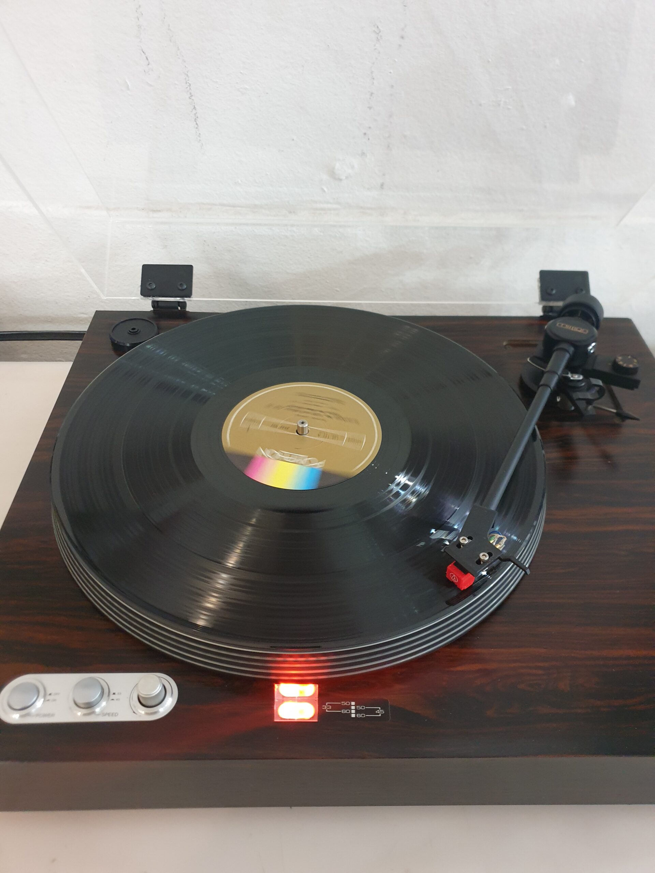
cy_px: 436
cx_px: 328
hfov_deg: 53.1
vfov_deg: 67.3
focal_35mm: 26
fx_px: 656
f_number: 1.5
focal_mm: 4.3
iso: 250
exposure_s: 1/20
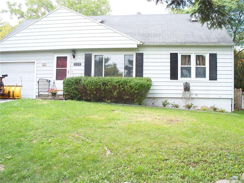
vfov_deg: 39.7
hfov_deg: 51.4
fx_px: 254
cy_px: 92
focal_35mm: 36
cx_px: 122
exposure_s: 1/160
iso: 80
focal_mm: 7.54
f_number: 2.8
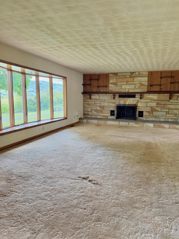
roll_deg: -1.2
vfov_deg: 71.6
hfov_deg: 56.8
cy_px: 120
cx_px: 90
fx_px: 165
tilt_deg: -7.0
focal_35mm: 24
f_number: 1.78
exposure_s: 1/139
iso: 200
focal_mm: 6.76
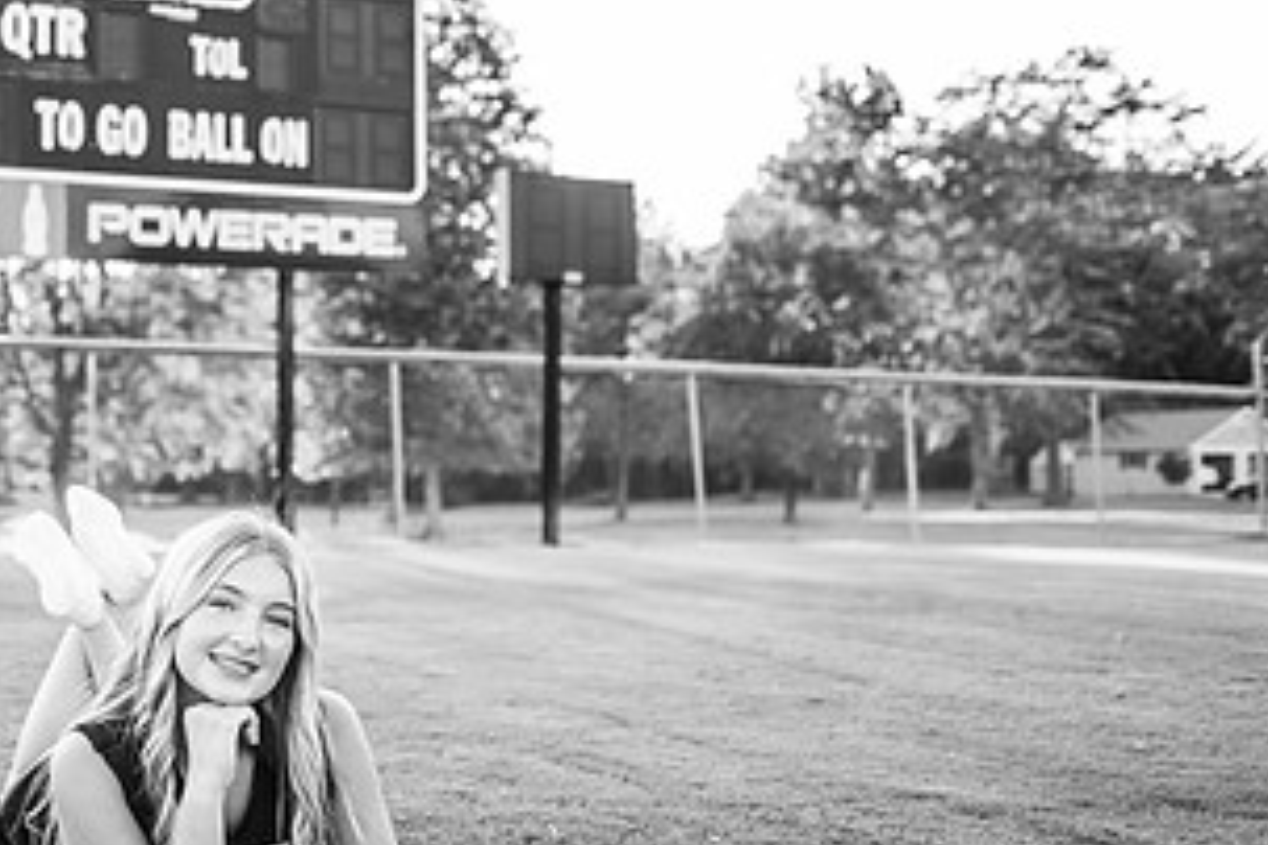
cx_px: 234
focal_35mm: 46
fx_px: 1620
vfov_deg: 29.2
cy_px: 395
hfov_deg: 40.8
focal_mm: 24
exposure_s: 1/500
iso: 125
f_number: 2
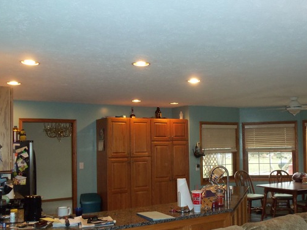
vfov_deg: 38.5
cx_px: 169
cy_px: 136
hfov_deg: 50.1
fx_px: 328
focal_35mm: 37
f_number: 3.4
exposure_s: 1/30
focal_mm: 5.2
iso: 125
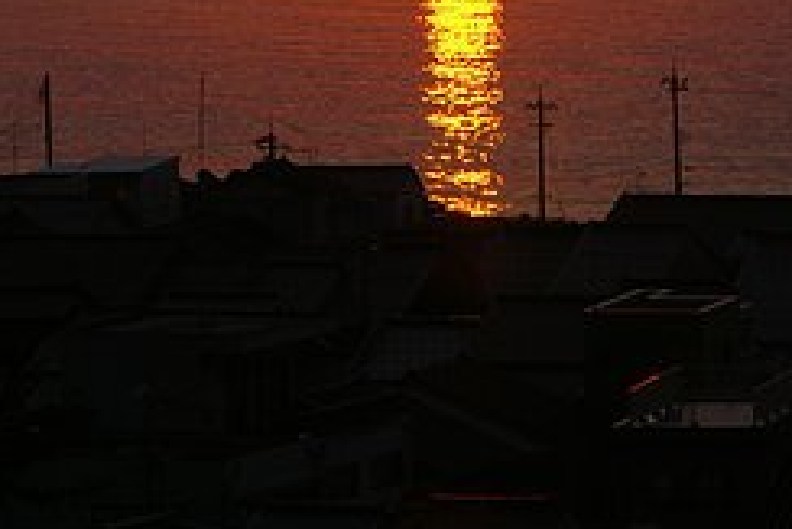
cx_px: 487
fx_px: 6912
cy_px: -110
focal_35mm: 314
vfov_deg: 4.4
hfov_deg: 6.6
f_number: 8
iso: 200
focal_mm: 100
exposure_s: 1/200
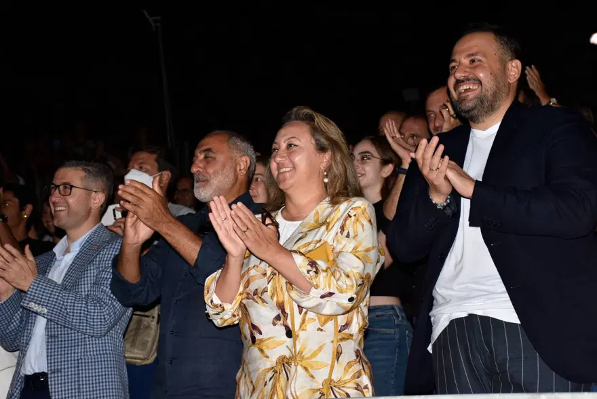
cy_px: 200
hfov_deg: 29.8
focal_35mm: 68
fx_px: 1120
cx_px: 298
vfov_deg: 20.2
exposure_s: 1/250
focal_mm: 45
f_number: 4.5
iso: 320
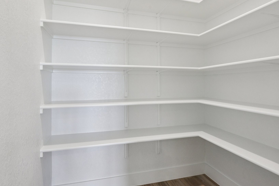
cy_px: 84
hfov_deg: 84.0
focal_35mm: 20
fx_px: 155
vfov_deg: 61.8
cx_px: 139
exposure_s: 1/15
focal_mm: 16
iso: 1100
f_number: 8
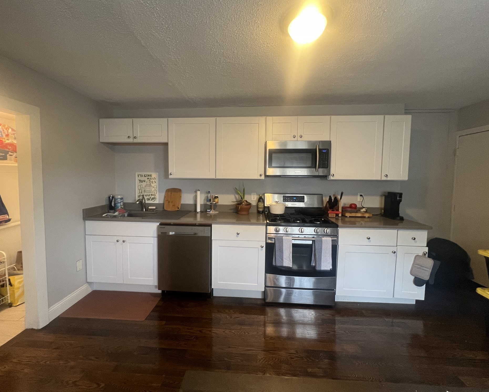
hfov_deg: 100.7
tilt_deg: -4.1
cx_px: 236
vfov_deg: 88.0
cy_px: 190
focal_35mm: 14
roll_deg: -0.1
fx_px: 203
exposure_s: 1/60
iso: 250
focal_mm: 1.57
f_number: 1.8
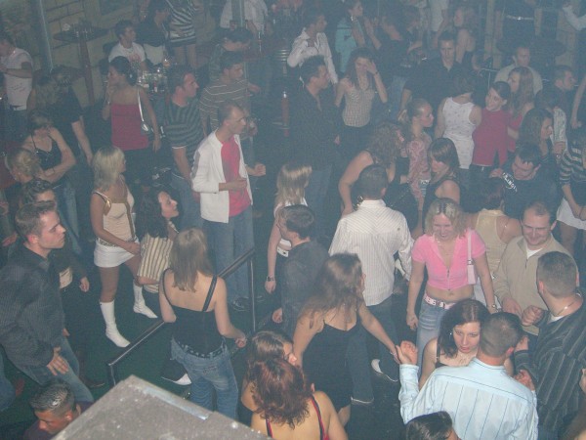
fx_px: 779
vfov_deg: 31.5
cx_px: 293
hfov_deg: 41.2
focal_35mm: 46
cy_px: 220
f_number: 3.1
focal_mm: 9.5
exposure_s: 1/60
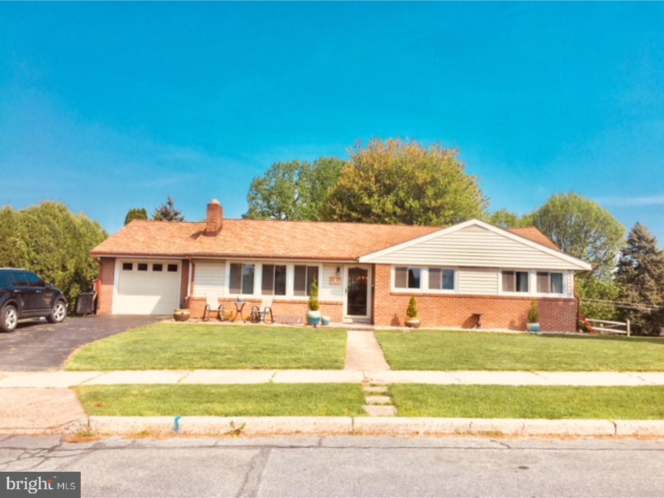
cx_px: 332
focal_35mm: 29
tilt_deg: +5.4
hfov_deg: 61.7
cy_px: 249
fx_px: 556
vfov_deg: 48.2
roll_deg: -2.4
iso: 25
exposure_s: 1/1508
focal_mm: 4.15
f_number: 2.2
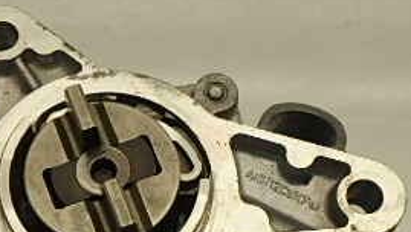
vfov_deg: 13.3
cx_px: 128
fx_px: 960
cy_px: 310
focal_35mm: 88
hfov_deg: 24.0
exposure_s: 1/80
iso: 200
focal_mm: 6
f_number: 4.9
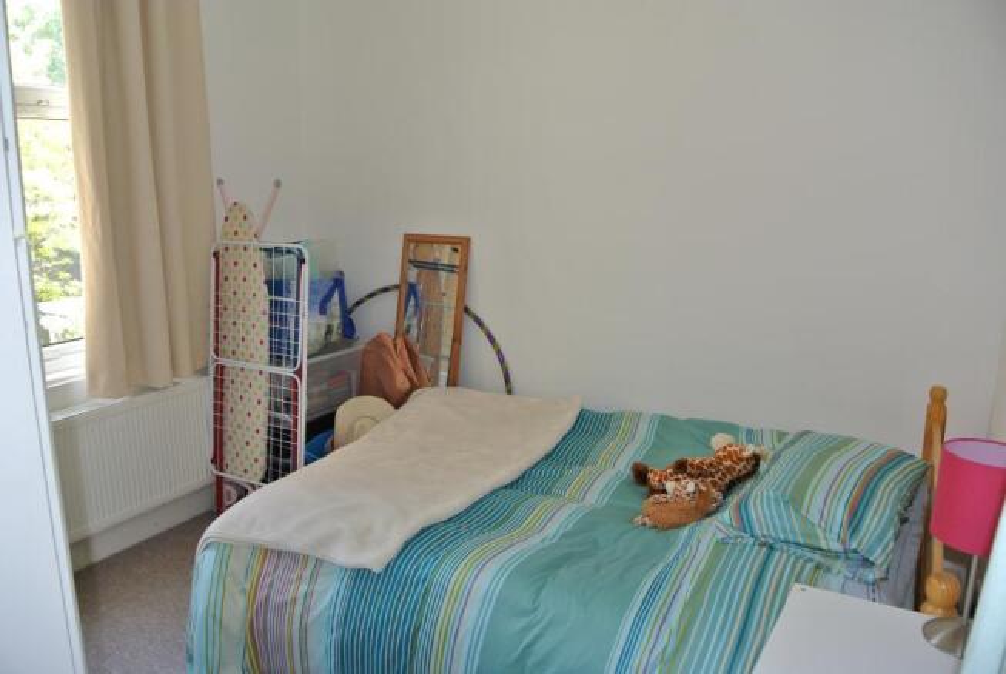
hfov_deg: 67.3
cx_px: 503
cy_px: 337
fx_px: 755
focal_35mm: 27
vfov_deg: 48.0
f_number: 4.5
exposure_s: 1/60
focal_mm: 10
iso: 200
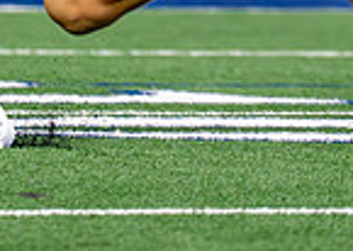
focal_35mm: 950
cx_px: 166
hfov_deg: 2.1
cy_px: -282
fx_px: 9506
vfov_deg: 1.5
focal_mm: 151
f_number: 2.8
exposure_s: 1/1600
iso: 5000
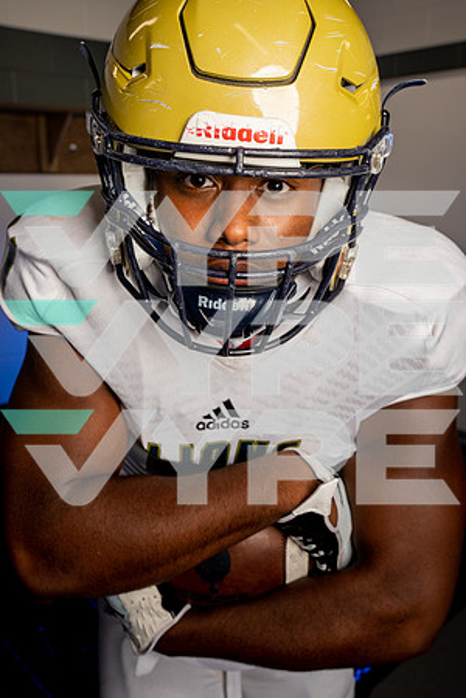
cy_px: 349
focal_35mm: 39
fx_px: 757
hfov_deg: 34.2
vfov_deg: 49.6
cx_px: 233
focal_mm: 39
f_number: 8
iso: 64
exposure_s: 1/250
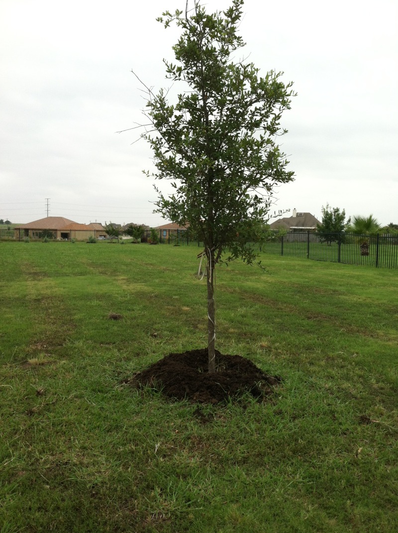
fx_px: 538
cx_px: 199
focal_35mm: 35
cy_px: 266
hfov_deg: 40.6
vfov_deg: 52.7
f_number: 2.8
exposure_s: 1/577
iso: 80
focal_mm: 3.85
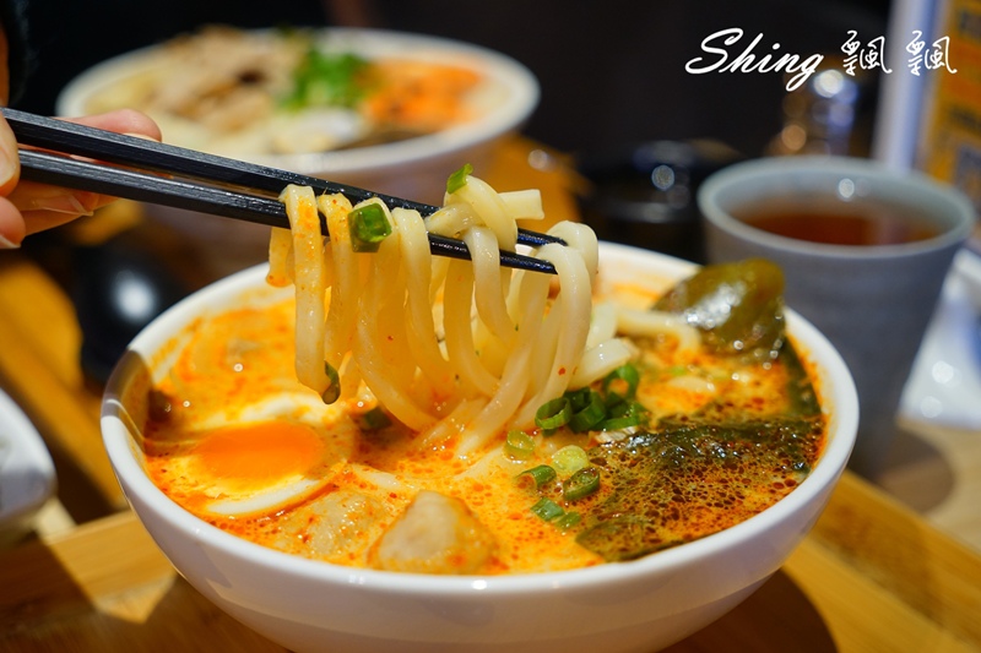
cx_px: 490
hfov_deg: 41.1
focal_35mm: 48
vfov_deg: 28.1
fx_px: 1308
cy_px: 326
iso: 1000
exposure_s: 1/60
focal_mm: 48
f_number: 4
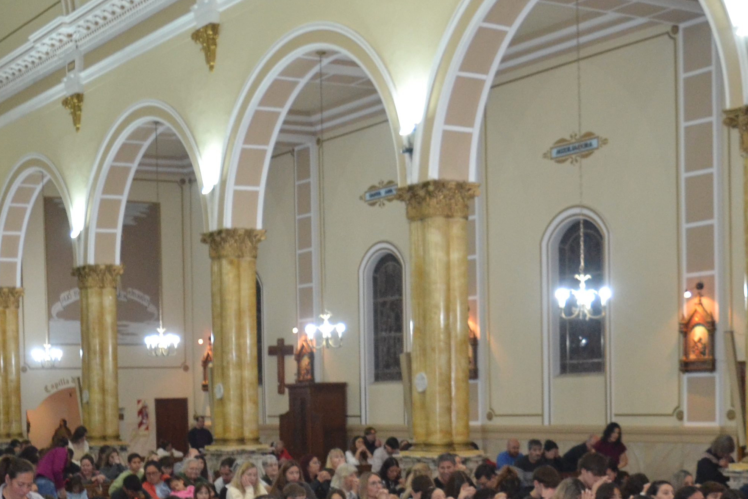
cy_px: 496
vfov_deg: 20.9
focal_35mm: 63
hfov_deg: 31.6
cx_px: 240
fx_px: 1309
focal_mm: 18
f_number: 3.5
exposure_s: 1/60
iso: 1250
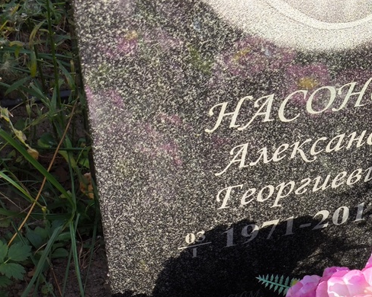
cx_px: 291
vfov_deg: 19.1
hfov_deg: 23.5
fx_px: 880
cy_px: 190
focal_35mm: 80
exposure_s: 1/636
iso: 50
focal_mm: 4.71
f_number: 1.7
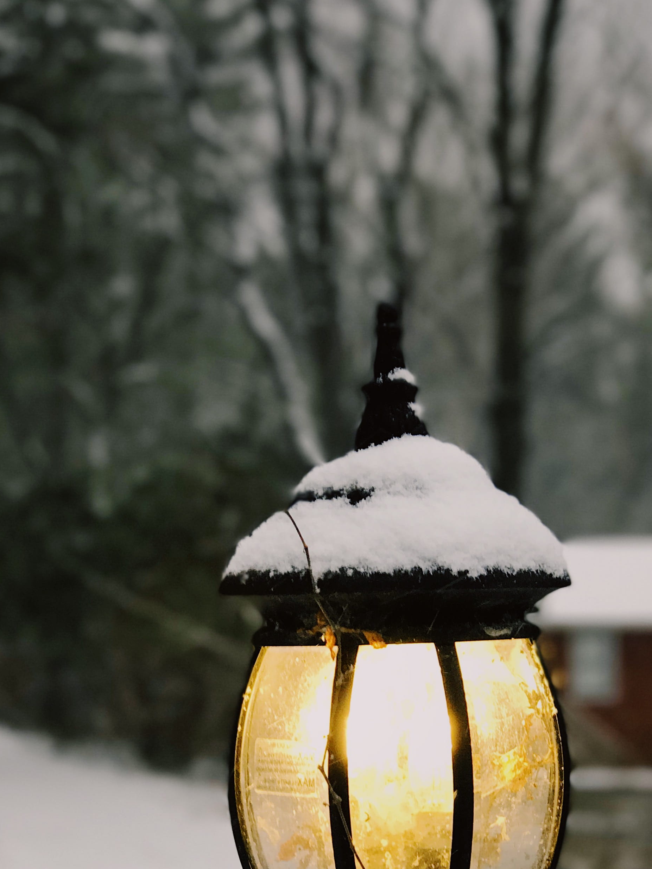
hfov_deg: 15.9
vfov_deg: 20.9
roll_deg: +2.0
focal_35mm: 93
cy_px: 678
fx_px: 2336
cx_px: 304
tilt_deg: +0.5
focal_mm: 6.6
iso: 50
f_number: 2.8
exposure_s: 1/60
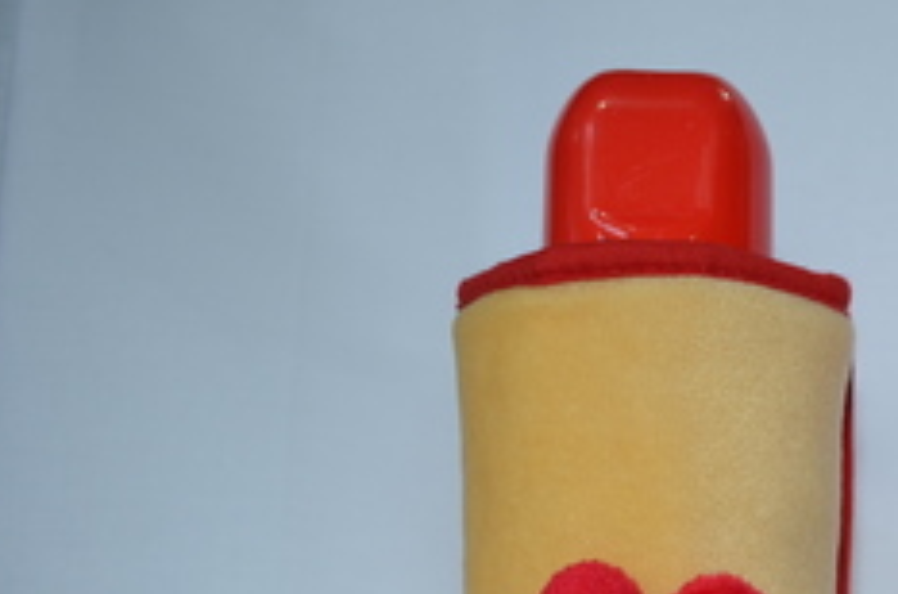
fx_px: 1443
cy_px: 619
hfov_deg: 31.8
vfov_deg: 22.2
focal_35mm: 58
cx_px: 906
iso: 320
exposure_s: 1/60
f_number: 3.5
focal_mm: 18
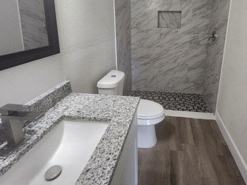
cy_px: 57
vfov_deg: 63.7
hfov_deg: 80.2
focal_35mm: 20
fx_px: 143
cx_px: 155
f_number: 2.2
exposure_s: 1/60
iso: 200
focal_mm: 1.74
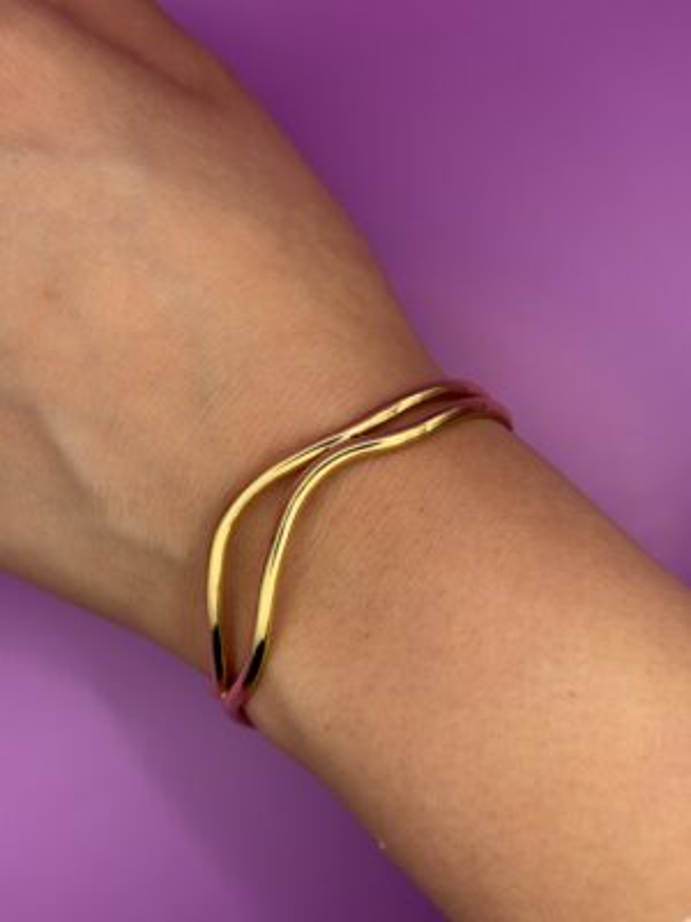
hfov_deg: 30.3
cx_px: 346
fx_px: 1278
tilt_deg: -86.0
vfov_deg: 39.7
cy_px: 461
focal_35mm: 48
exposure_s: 1/212
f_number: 1.78
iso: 64
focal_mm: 6.76
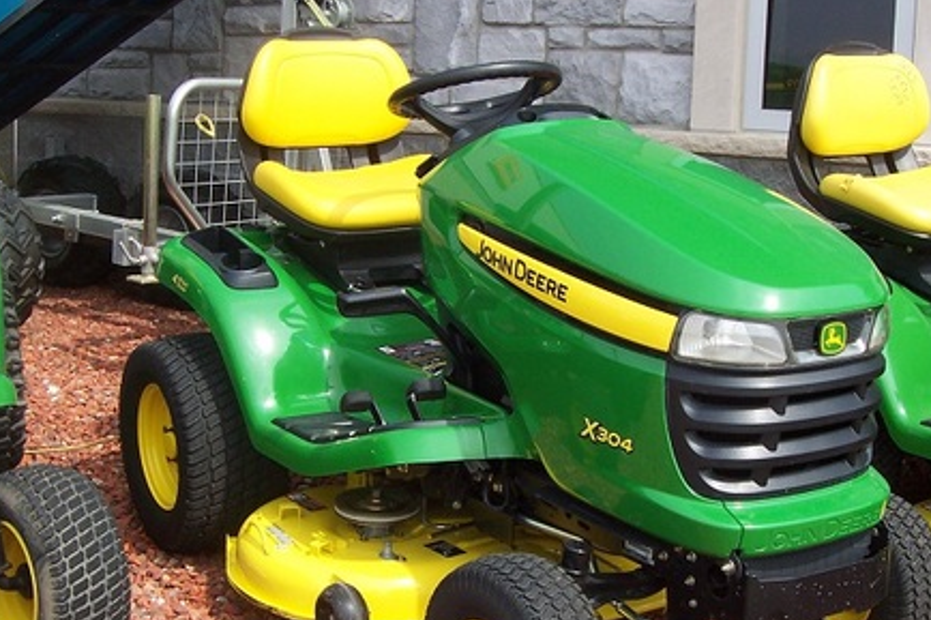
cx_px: 523
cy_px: 348
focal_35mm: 60
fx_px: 1551
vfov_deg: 22.6
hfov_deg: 33.4
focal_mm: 7
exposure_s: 1/250
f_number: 5.6
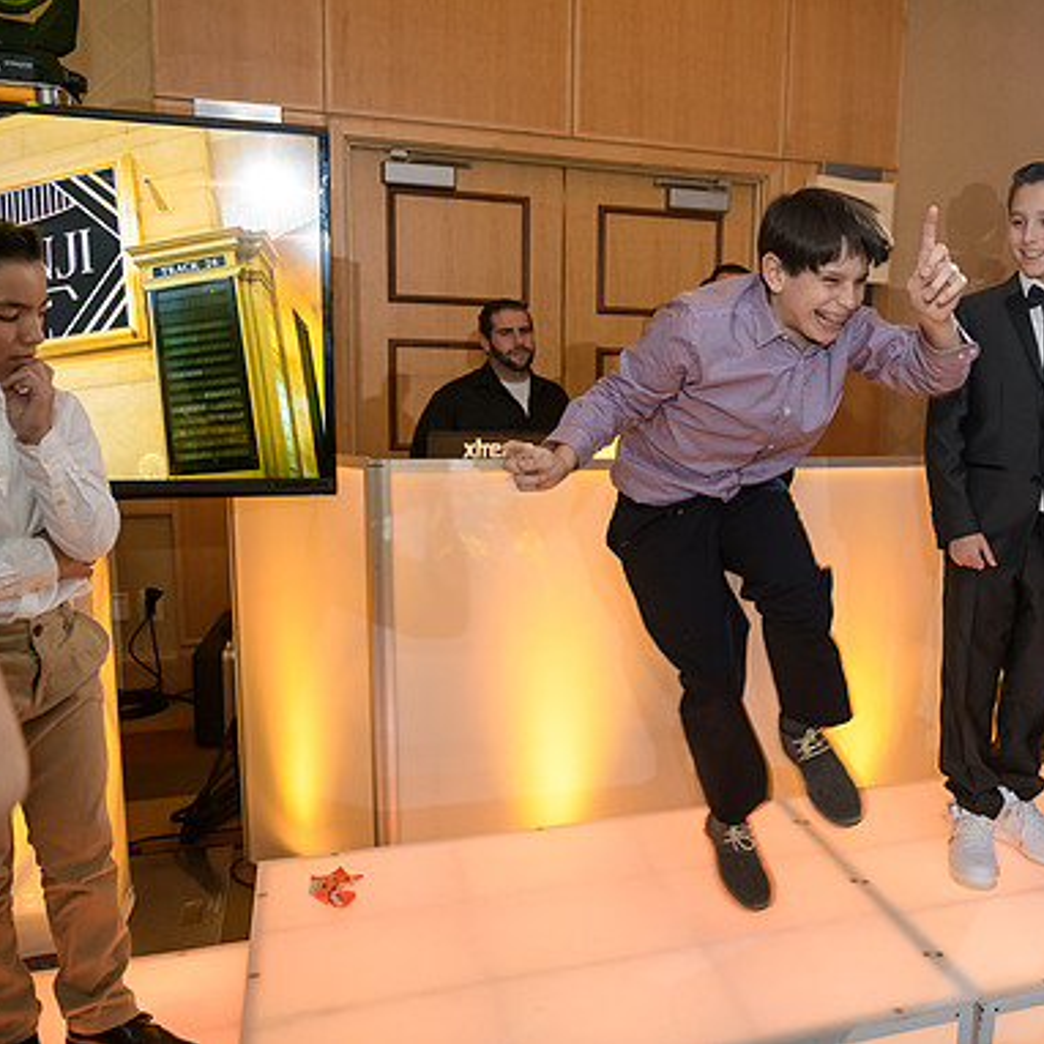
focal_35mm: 31
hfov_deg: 51.1
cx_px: 730
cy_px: 518
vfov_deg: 52.5
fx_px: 1058
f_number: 3.2
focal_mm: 24
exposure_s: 1/125
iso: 1600
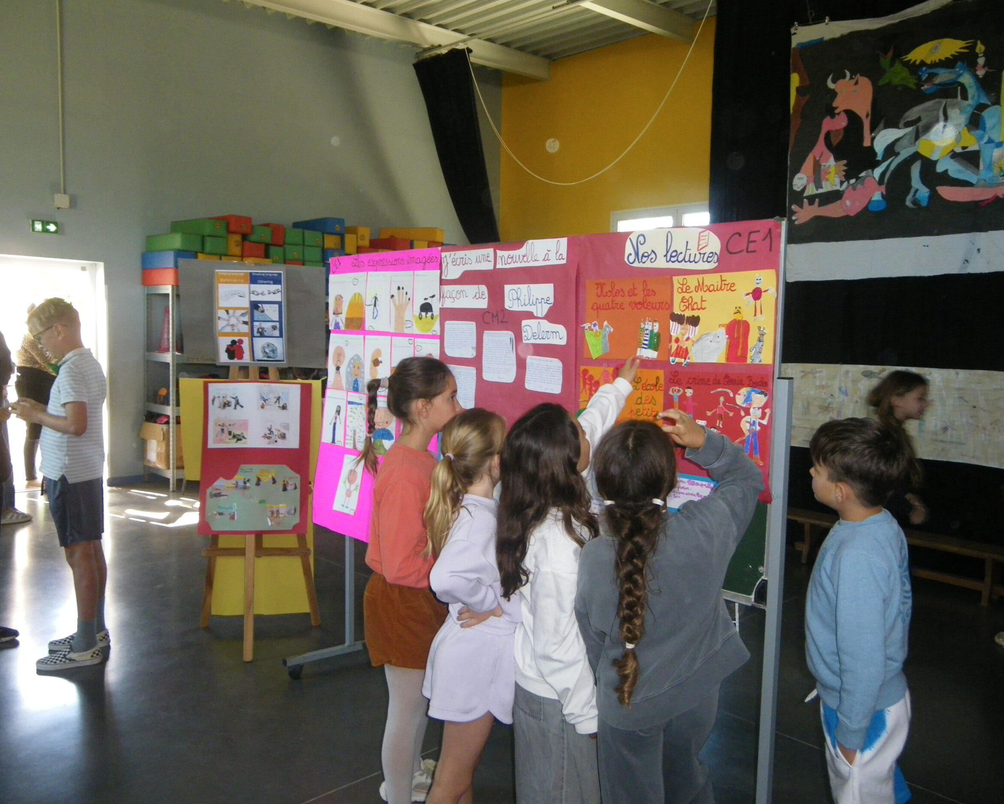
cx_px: 515
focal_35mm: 30
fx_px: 892
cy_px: 412
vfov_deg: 48.5
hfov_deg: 58.8
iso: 400
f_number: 2.6
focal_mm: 4.9
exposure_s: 1/60
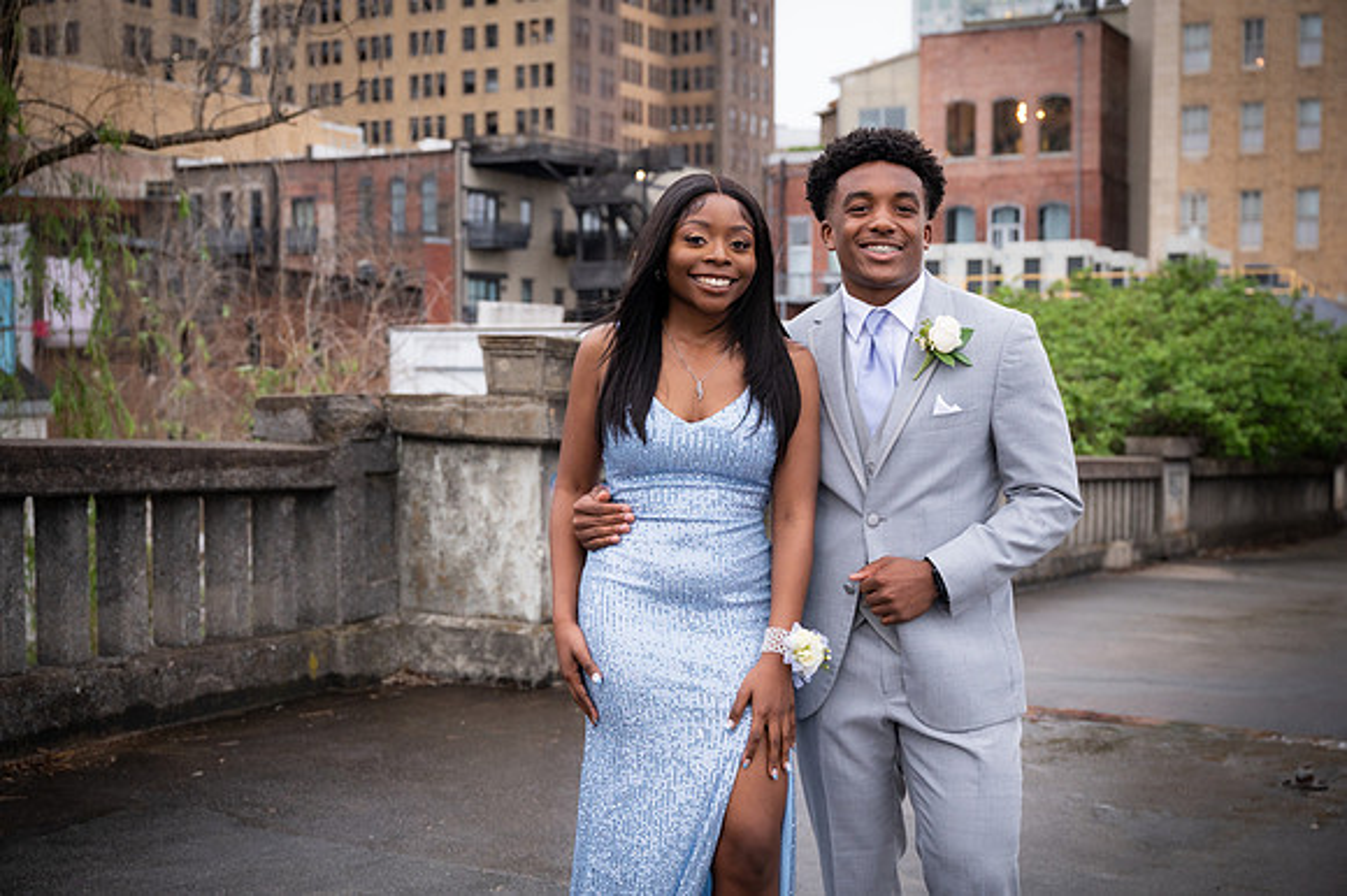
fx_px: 1758
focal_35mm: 47
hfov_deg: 41.9
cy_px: 448
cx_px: 674
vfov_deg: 28.6
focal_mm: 47
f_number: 4
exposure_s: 1/125
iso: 1600
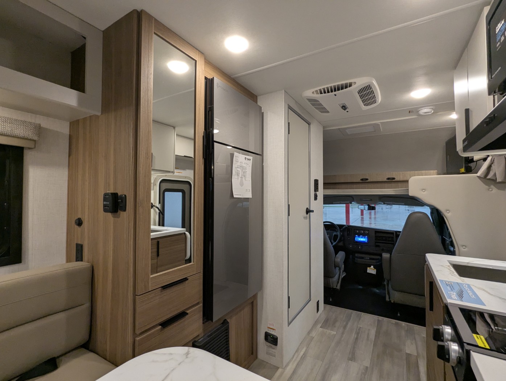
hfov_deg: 94.4
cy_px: 190
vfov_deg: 78.2
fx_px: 234
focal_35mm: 16
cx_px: 253
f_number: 2.2
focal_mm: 2.35
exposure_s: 1/79.3
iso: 235
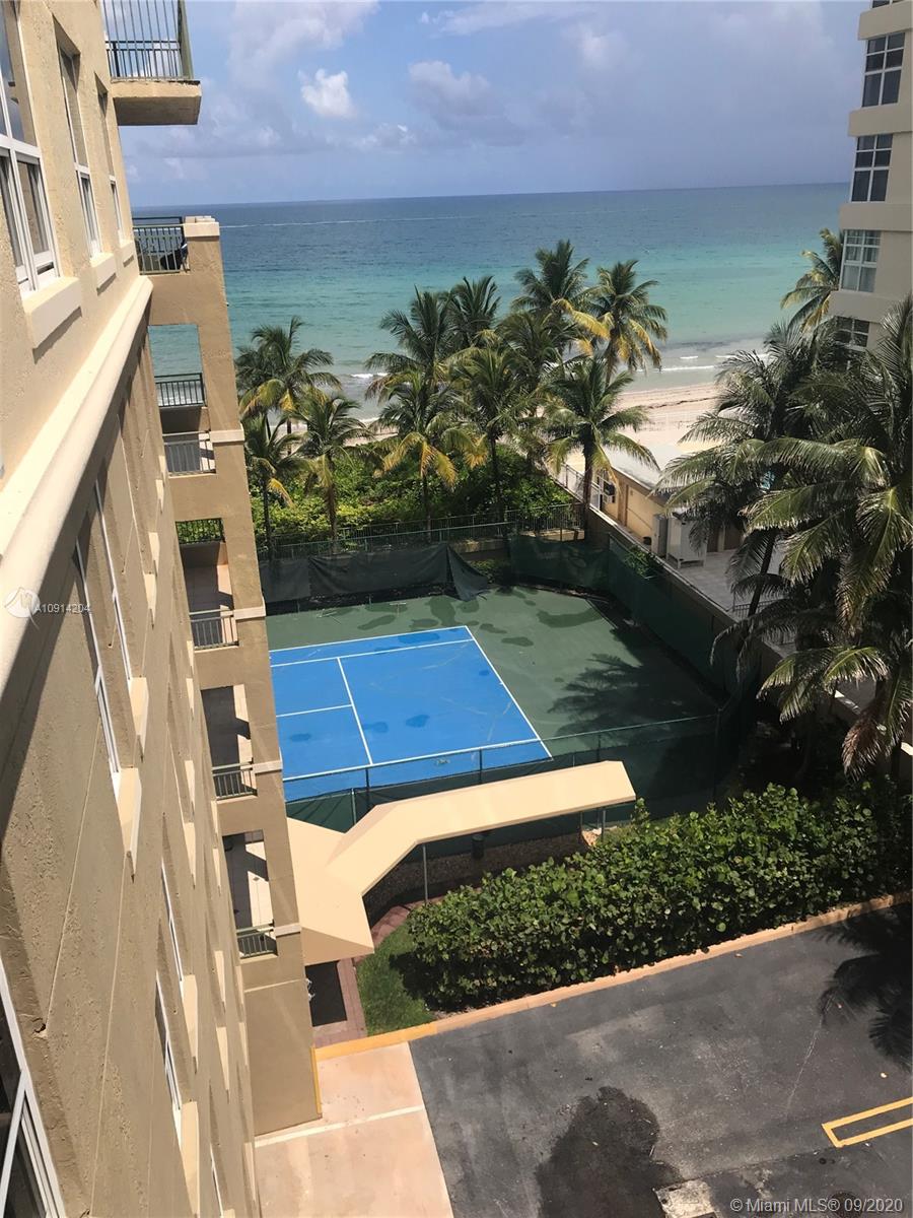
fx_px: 985
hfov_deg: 49.7
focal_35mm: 28
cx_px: 456
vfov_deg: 63.4
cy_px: 609
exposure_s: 1/3831
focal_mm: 3.99
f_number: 1.8
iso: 20
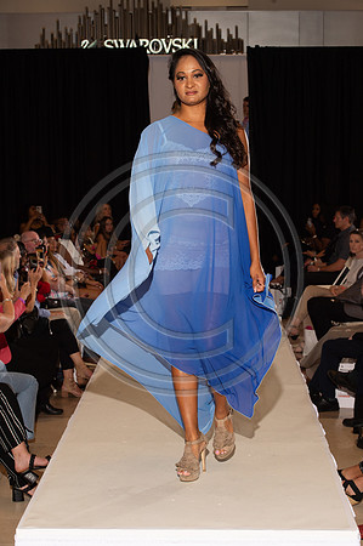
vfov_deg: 25.4
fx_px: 1213
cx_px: 182
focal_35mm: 80
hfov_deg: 17.0
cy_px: 273
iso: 800
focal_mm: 80
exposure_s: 1/250
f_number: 9
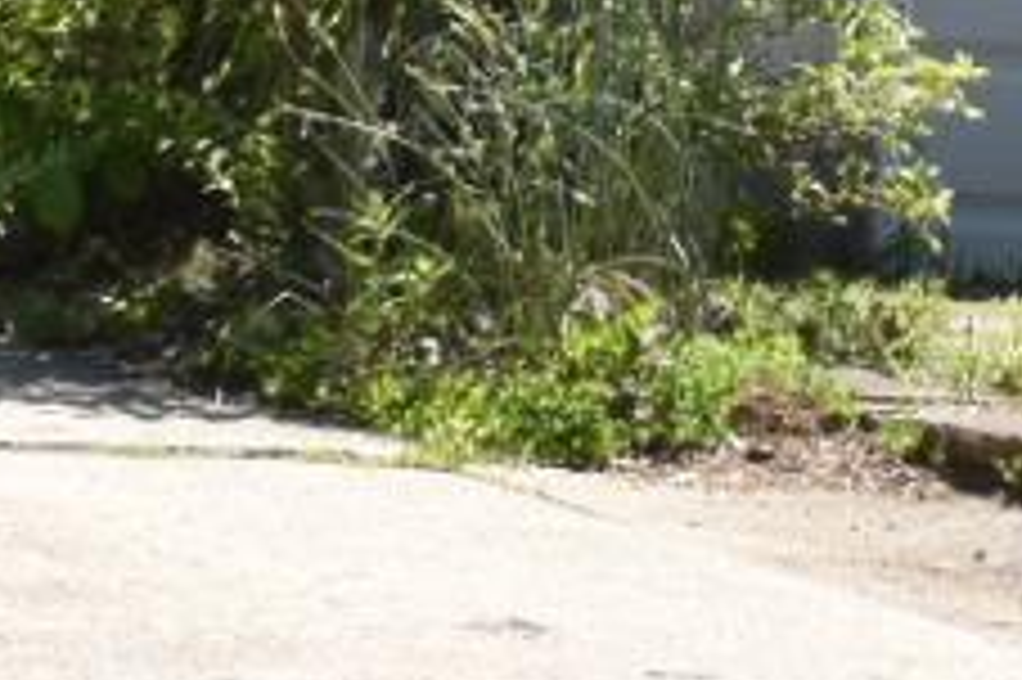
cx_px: 2314
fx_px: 8150
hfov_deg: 6.8
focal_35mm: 287
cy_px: -1504
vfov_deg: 4.5
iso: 180
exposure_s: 1/250
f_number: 8
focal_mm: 29
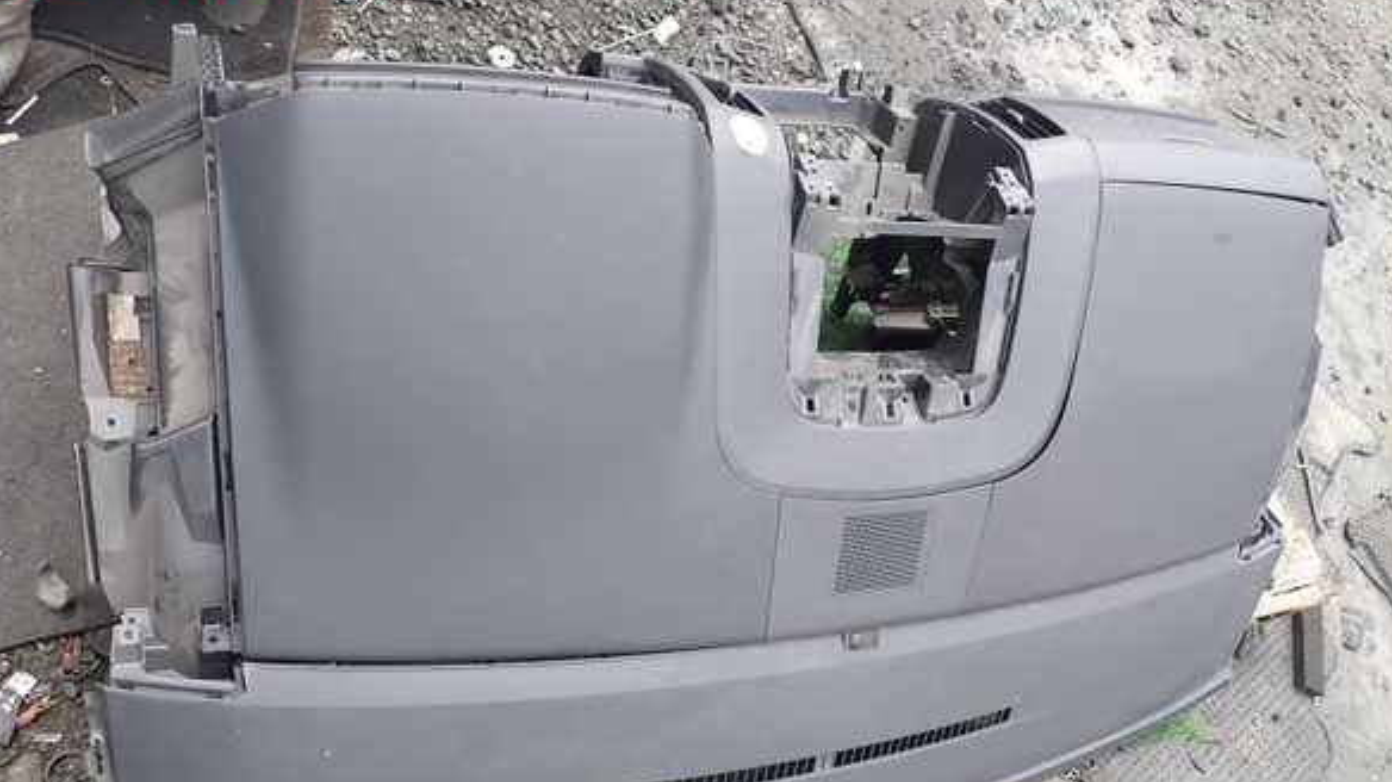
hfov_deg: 67.9
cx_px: 689
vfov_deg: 41.3
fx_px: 1033
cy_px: 465
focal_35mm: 28
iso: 100
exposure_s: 1/250
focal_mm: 4.5
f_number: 2.8
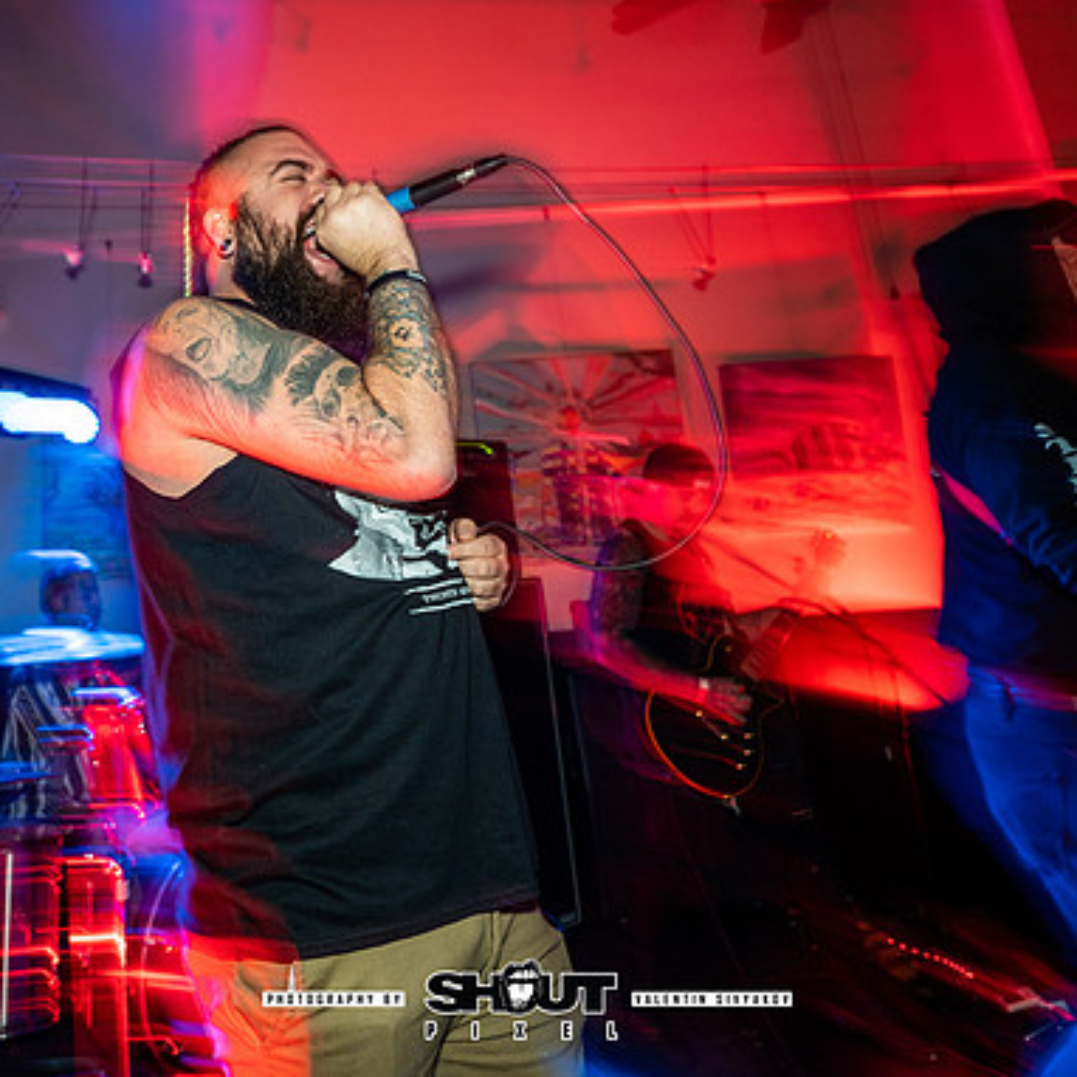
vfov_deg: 66.1
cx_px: 305
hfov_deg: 64.3
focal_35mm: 23
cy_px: 395
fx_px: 810
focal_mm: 14
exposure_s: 1/8
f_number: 2.8
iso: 160
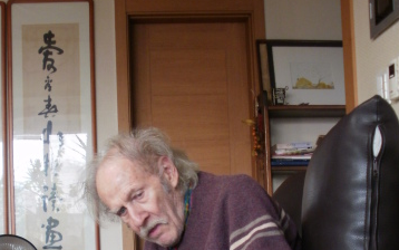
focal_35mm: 71
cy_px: 292
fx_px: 772
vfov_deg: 17.6
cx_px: 174
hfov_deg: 28.9
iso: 125
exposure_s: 1/10
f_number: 3.5
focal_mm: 6.3
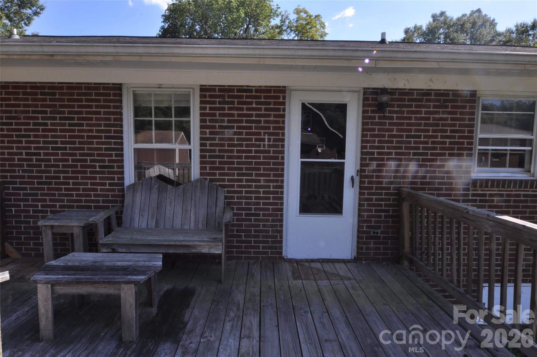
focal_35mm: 21
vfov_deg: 59.4
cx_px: 268
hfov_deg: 81.3
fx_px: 313
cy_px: 178
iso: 250
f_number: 3.5
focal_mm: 14
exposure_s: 1/50
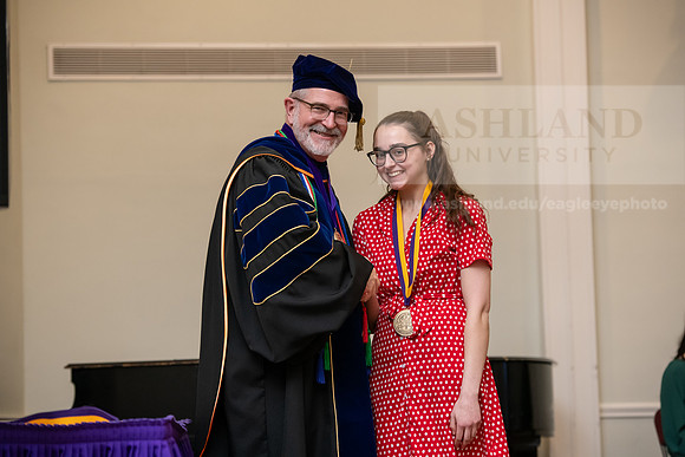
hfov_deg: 17.6
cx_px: 342
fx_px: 2208
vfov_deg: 11.8
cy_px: 228
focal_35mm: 116
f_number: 4
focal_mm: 116
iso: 2000
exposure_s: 1/200
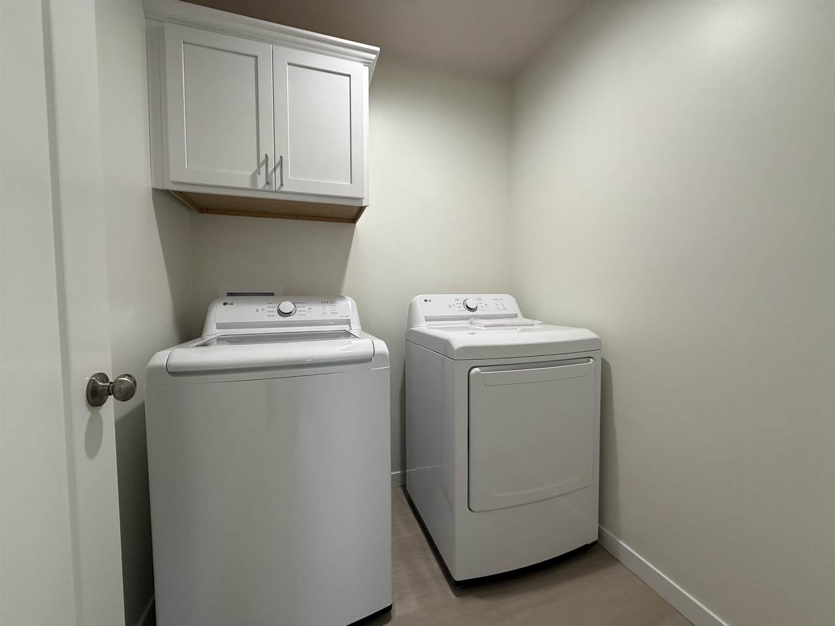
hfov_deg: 102.1
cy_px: 313
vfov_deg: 85.7
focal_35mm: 14
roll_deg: -0.1
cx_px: 418
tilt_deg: -3.3
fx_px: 338
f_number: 2.2
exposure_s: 1/120
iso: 250
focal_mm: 2.22
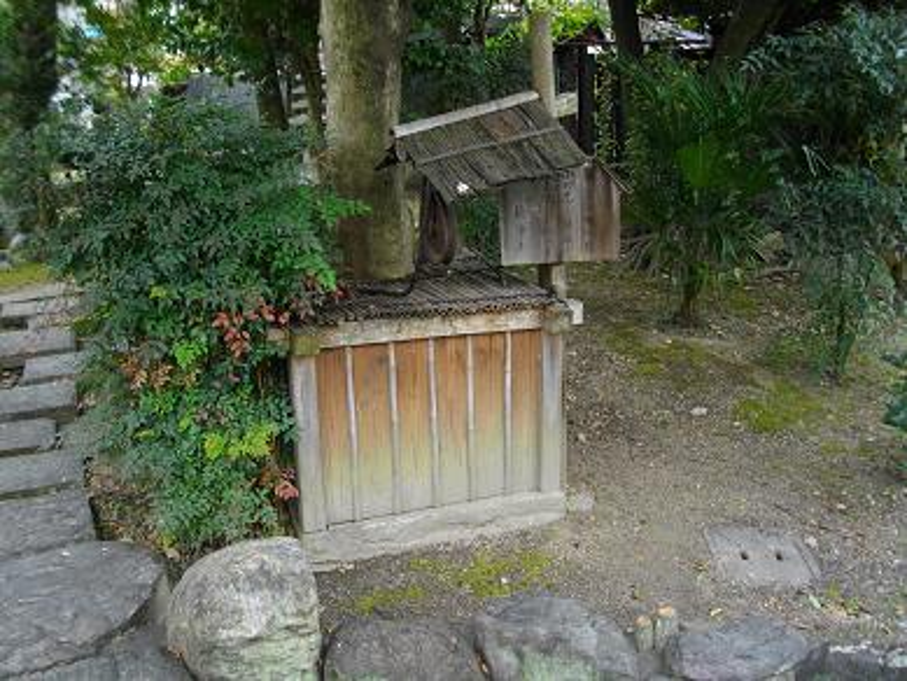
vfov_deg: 44.2
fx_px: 839
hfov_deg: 56.8
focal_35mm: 32
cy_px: 340
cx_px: 454
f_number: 2.9
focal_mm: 5.7
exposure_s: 1/100
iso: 200
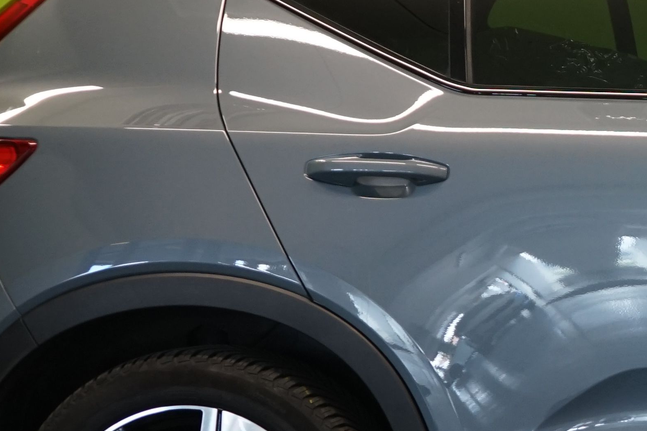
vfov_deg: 10.3
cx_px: 1004
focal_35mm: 133
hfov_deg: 14.3
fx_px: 2390
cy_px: 325
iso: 800
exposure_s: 1/30
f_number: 4.5
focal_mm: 35
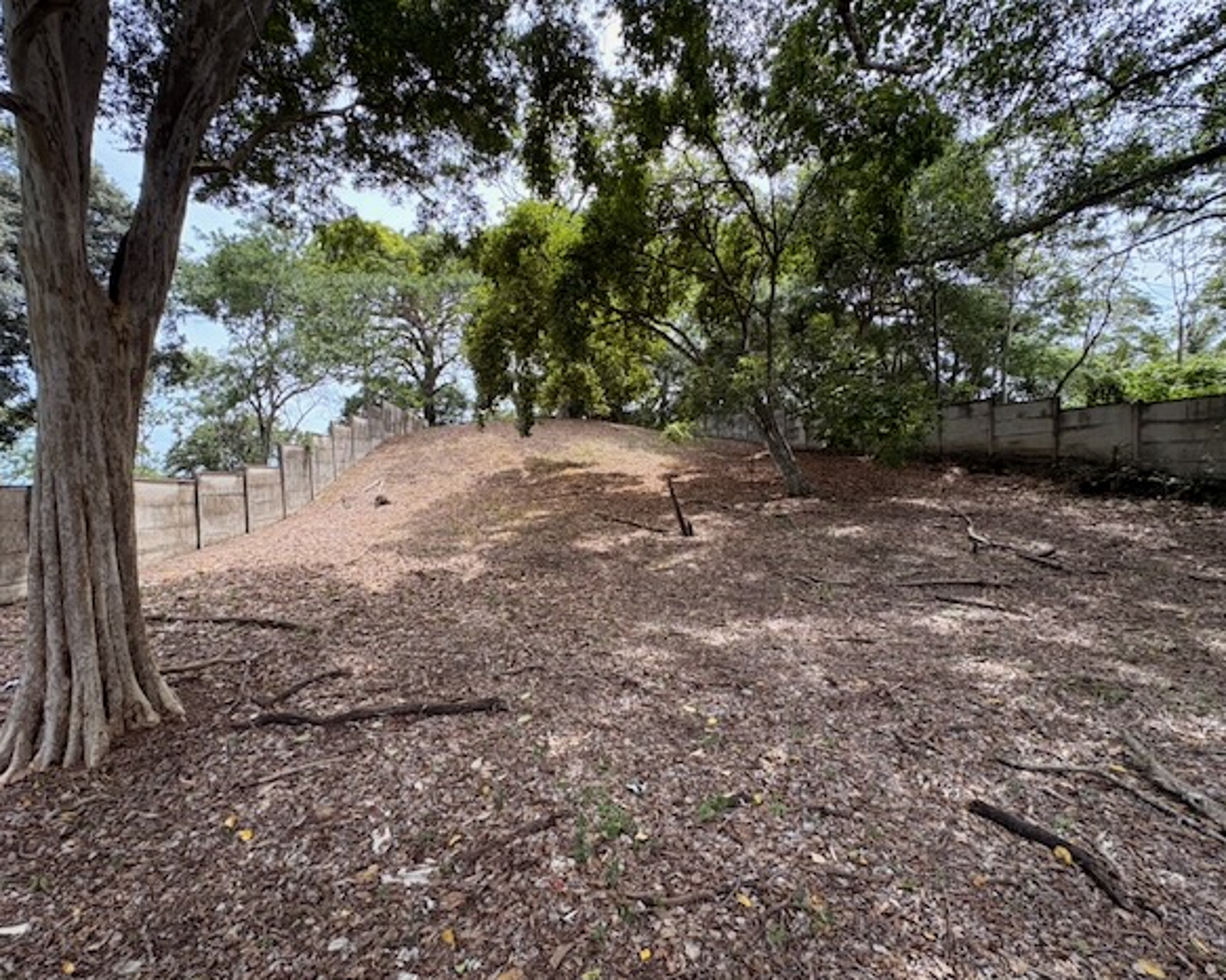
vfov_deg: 84.0
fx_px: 544
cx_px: 599
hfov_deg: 96.8
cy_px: 503
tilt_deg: -2.2
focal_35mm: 15
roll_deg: +1.5
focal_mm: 2.22
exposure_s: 1/287
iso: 64
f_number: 2.2
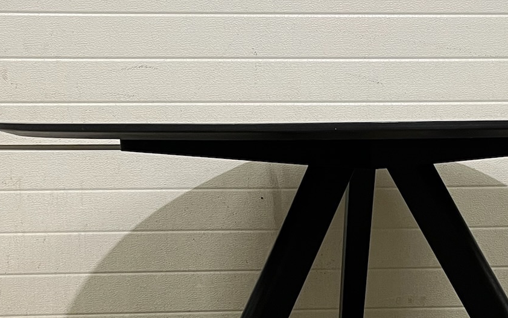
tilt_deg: -11.0
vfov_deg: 19.0
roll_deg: +0.4
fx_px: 928
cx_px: 388
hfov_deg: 30.1
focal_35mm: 67
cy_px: 304
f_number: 1.6
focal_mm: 5.1
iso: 100
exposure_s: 1/50
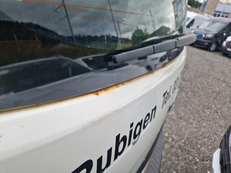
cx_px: 116
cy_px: 86
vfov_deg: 58.9
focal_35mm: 23
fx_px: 153
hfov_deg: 73.9
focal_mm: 5.4
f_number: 1.8
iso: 50
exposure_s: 1/220
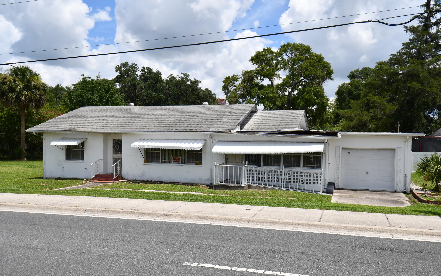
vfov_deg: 40.6
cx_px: 221
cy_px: 147
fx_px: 373
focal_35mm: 31
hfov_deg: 61.2
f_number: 9
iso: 100
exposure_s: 1/320
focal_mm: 20
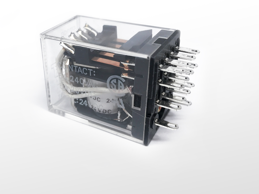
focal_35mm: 39
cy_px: 80
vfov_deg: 36.7
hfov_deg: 47.7
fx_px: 292
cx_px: 110
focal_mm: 3.99
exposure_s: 1/295
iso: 20
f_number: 1.8
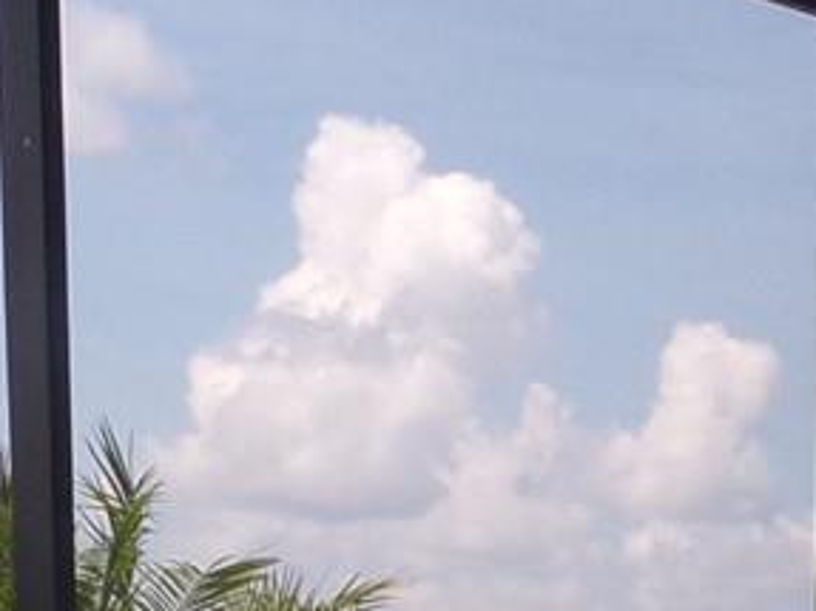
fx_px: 3157
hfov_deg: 14.5
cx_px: 813
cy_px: 1407
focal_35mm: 134
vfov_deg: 9.9
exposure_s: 1/200
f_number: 5.8
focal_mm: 4.3
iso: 80
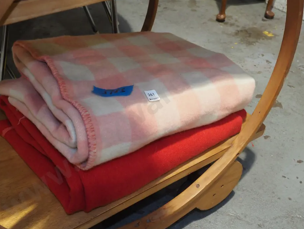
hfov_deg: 44.7
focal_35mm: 42
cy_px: 113
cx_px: 140
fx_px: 369
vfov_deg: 34.4
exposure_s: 1/60
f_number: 5.6
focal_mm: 19
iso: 1600
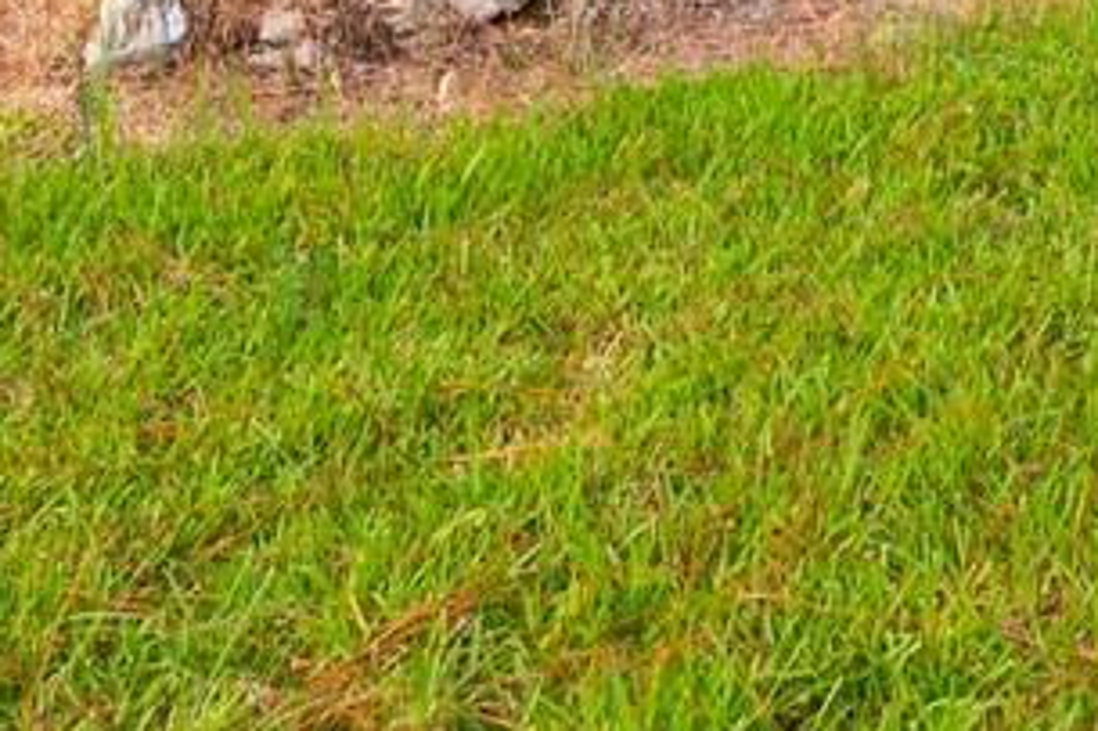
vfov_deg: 10.9
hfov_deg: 16.1
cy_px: -753
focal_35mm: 114
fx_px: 3475
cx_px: 1746
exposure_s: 1/30
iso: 125
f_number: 14
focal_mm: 16
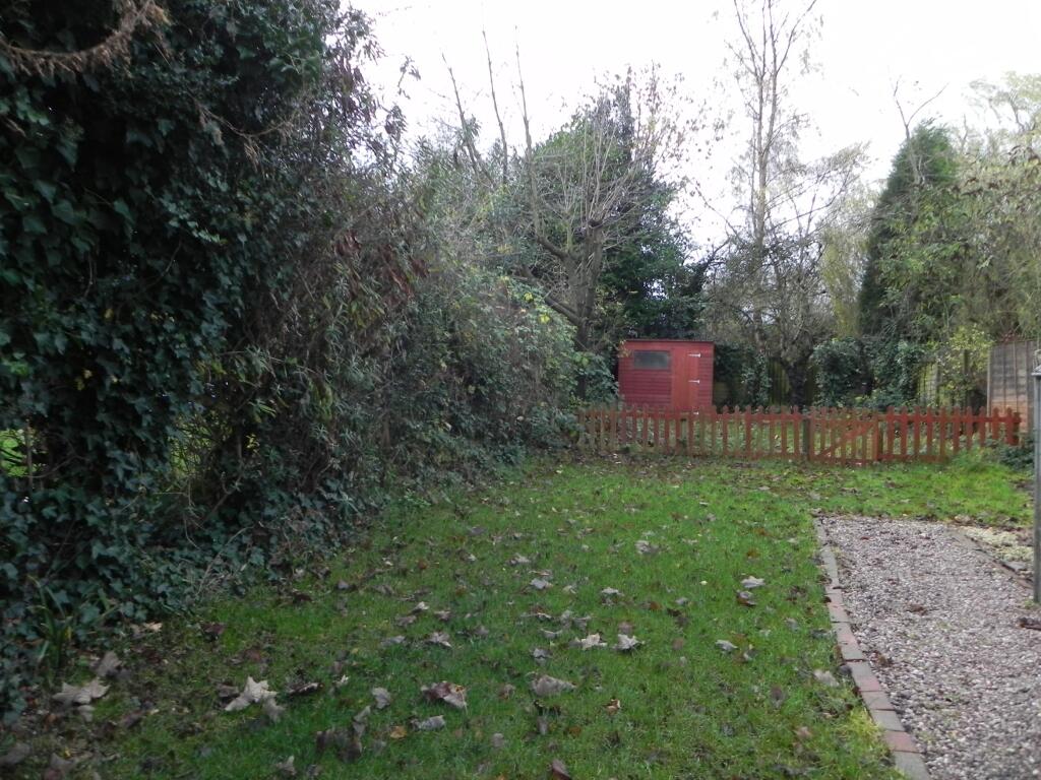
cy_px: 390
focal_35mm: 26
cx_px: 520
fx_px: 782
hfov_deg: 67.3
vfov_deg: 53.1
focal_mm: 4.6
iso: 160
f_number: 3.5
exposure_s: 1/99.1
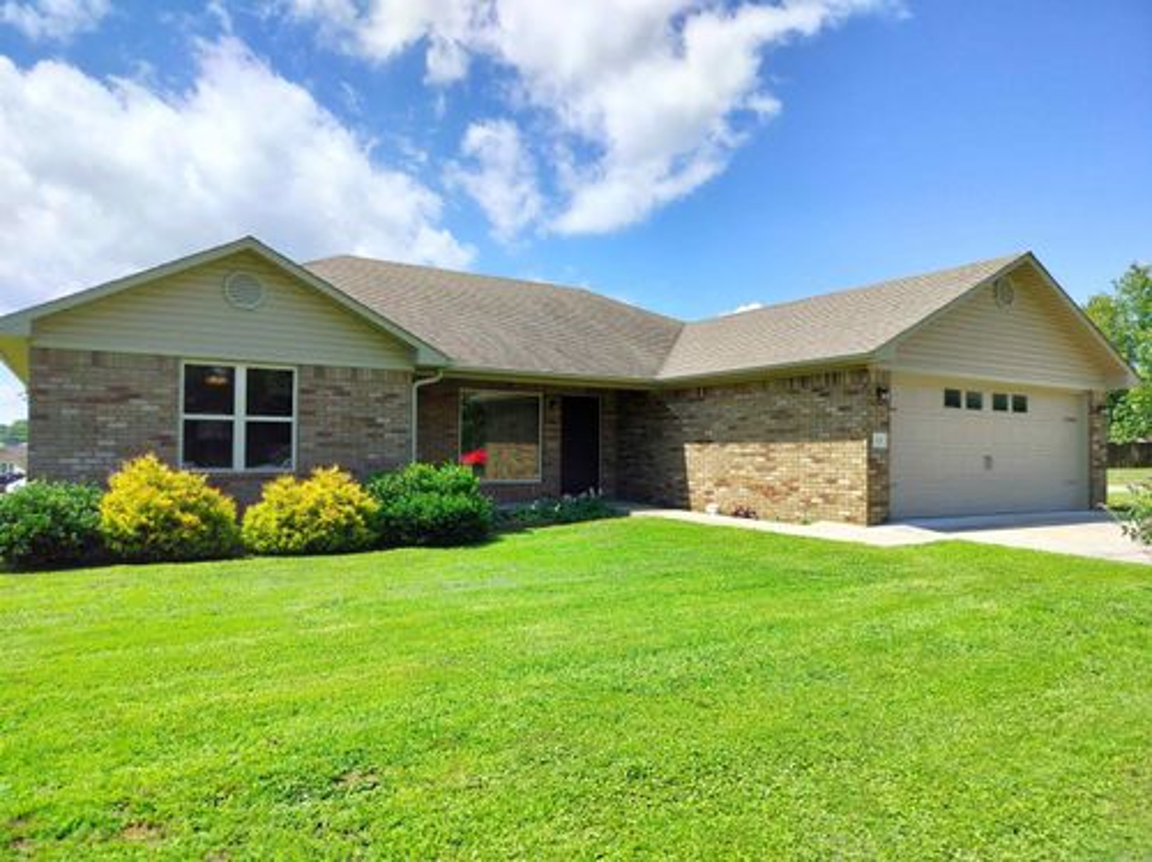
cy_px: 431
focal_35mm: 24
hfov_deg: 71.6
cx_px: 576
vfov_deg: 56.7
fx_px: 798
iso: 50
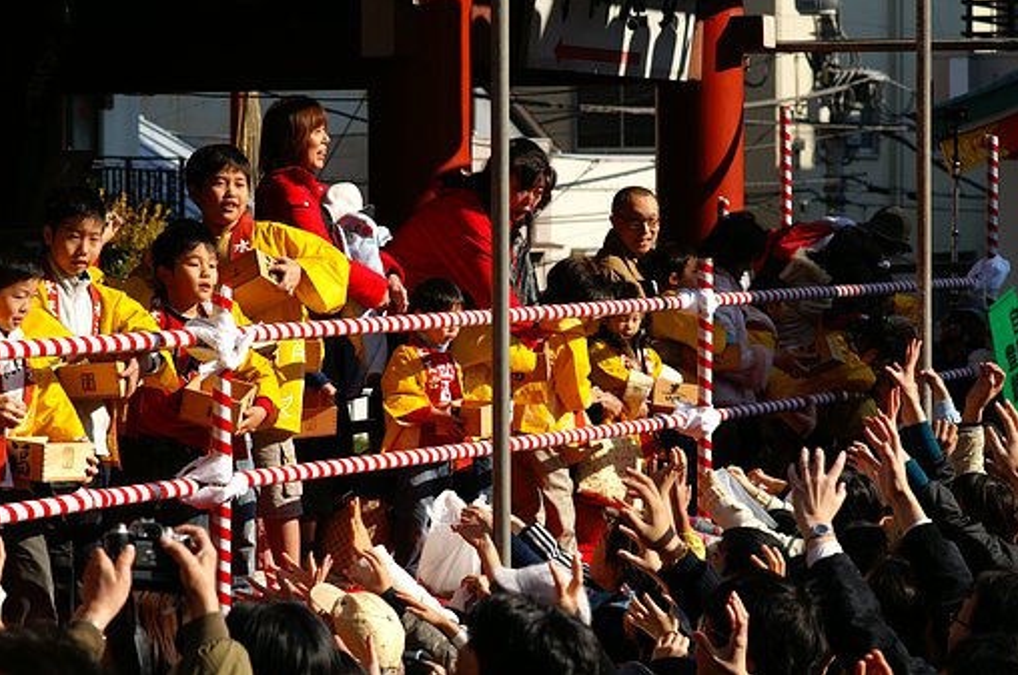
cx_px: 509
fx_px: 3628
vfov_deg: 10.6
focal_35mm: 129
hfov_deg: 16.0
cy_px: 336
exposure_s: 1/640
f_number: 5.6
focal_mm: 85
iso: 100
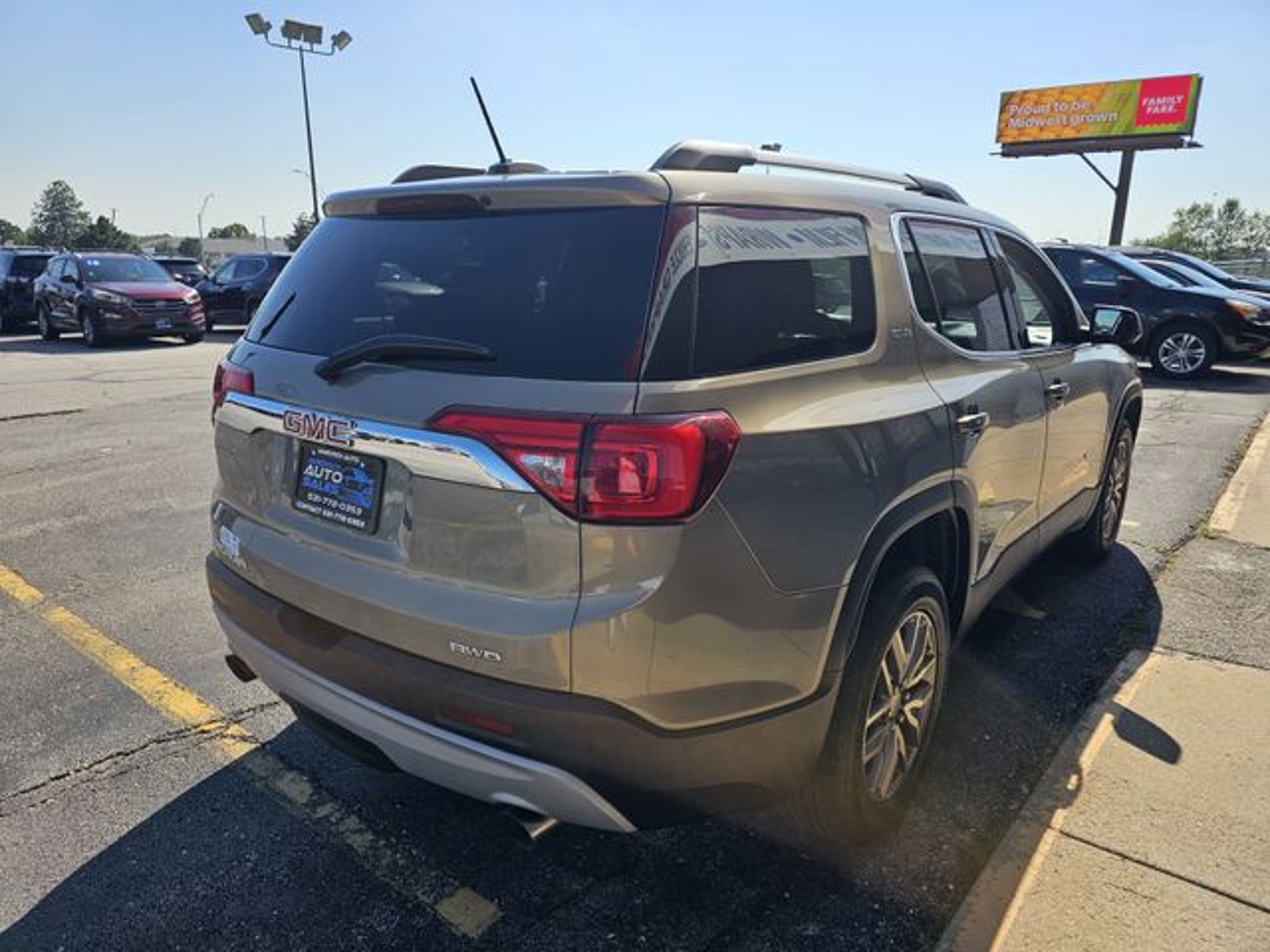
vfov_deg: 58.9
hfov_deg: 73.9
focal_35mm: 23
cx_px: 635
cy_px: 476
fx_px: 844
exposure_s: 1/709
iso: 10
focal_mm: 6.3
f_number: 1.7
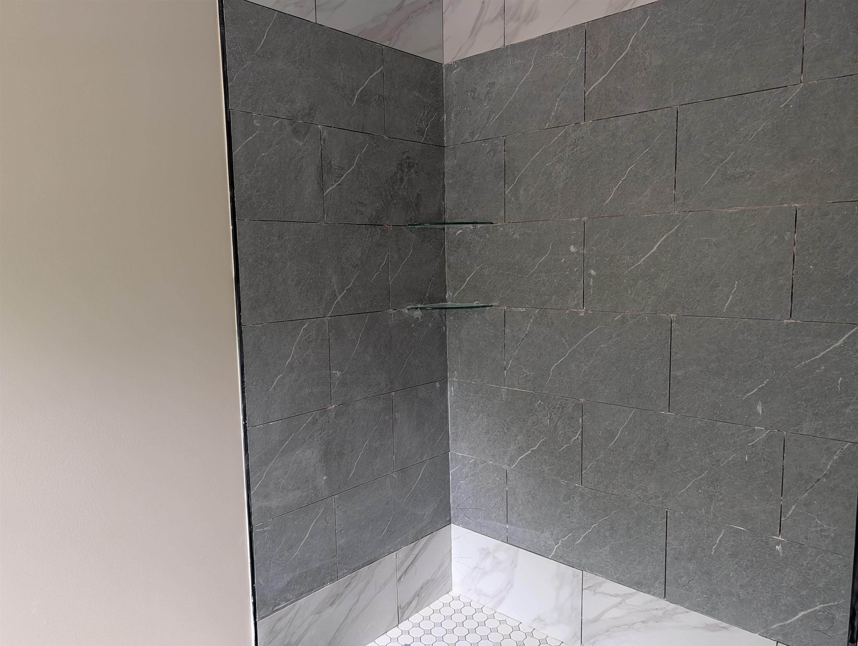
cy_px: 323
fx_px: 596
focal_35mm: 24
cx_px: 429
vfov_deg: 56.9
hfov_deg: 71.5
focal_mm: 6.9
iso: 430
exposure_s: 1/84.3
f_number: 1.68
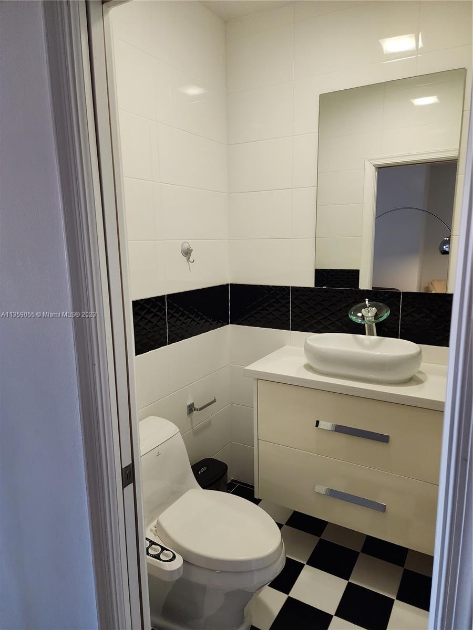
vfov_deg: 73.9
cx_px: 236
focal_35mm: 23
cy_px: 315
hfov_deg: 58.9
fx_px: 419
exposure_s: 1/120
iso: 640
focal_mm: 6.4
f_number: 1.8
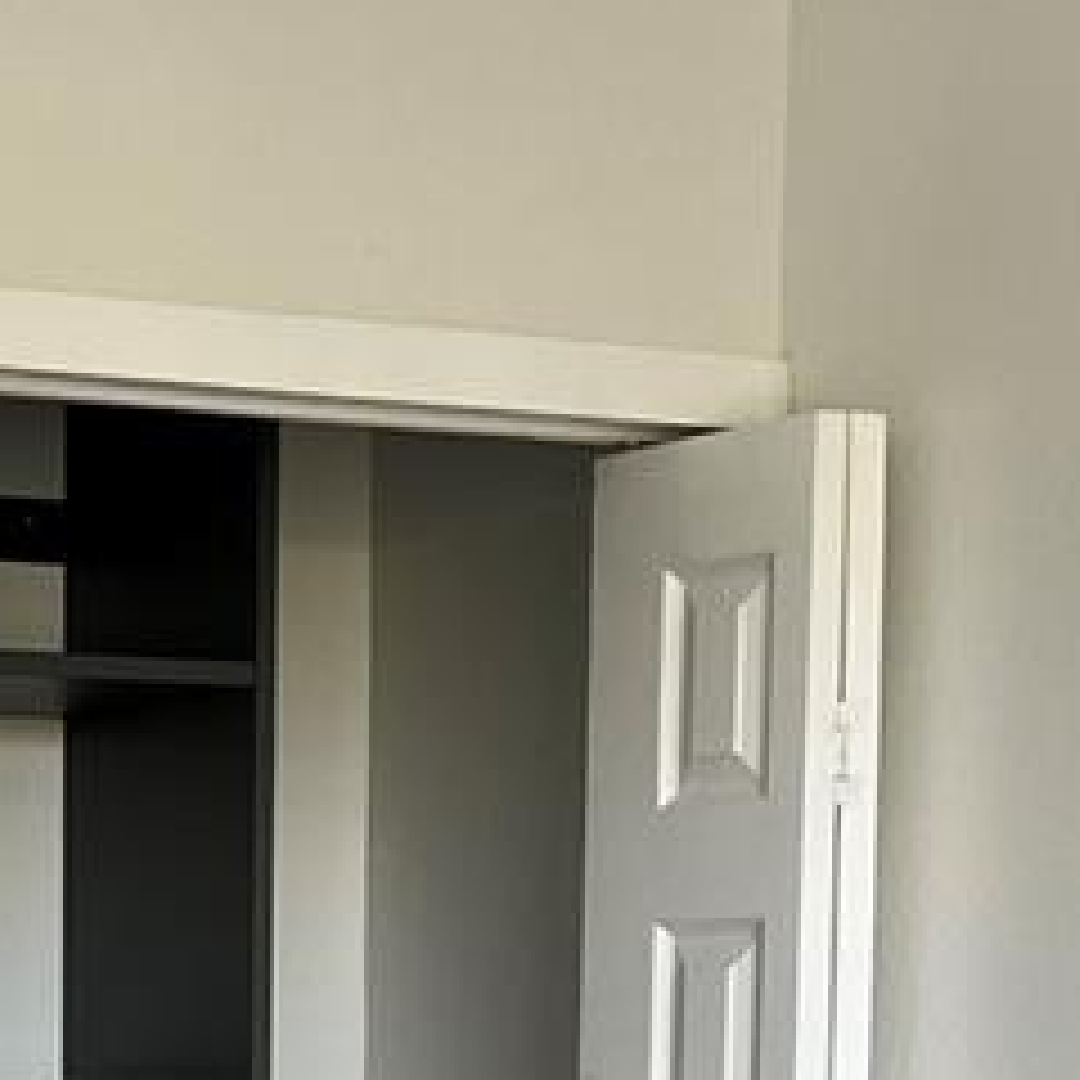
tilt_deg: -5.8
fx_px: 4059
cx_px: -68
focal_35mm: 115
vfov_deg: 14.4
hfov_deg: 14.8
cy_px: 1490
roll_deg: +0.2
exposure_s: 1/121
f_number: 1.5
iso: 100
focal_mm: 5.7
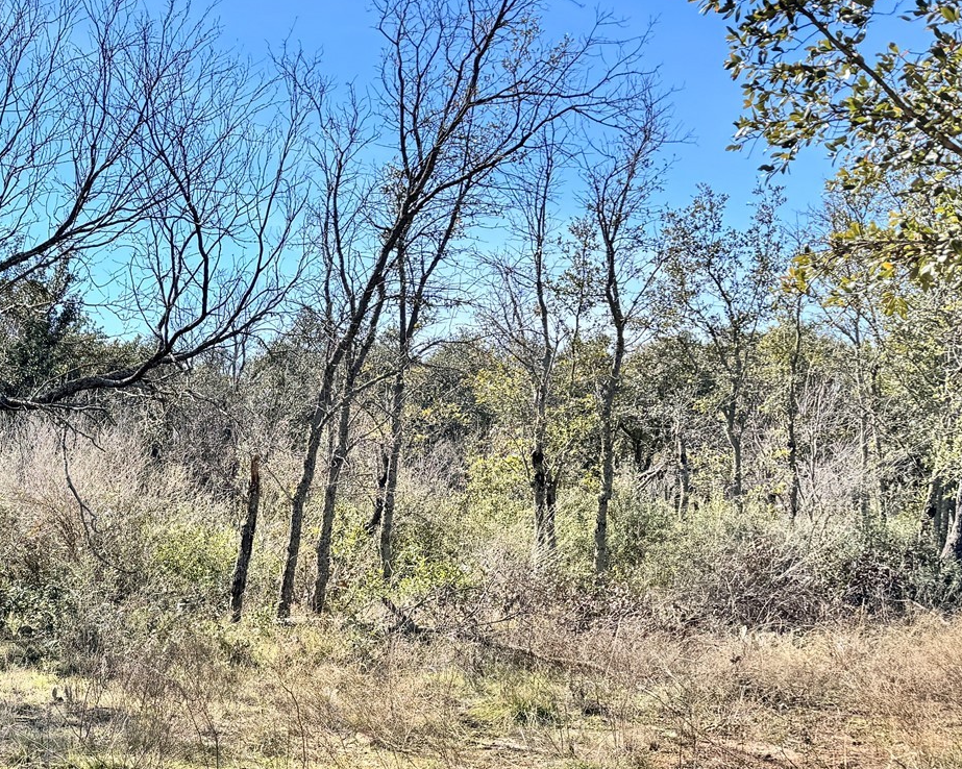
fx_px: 1480
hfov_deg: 33.9
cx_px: 80
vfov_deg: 28.3
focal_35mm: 52
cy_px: 653
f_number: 1.78
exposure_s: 1/1869
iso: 80
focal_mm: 6.86
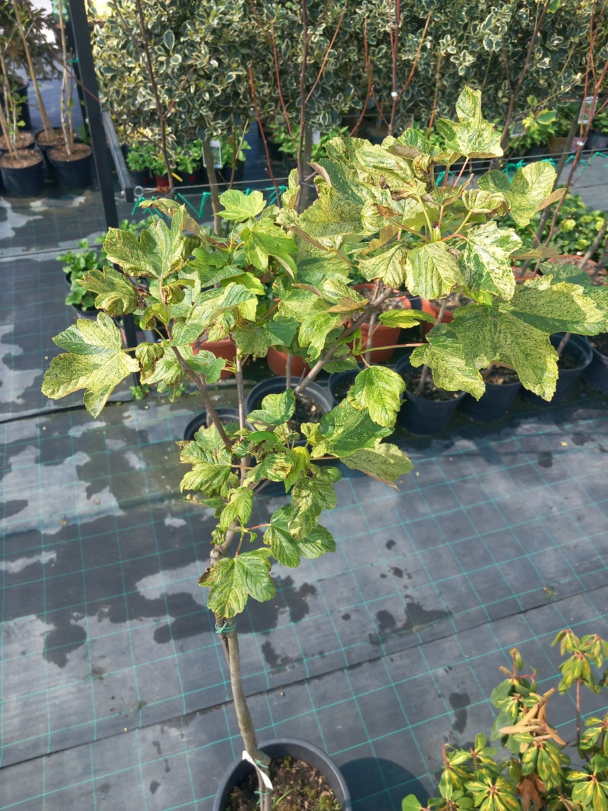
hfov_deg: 51.4
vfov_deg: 65.3
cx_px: 304
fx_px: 632
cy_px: 406
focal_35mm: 27
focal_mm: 4
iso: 25
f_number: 1.8
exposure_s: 1/100
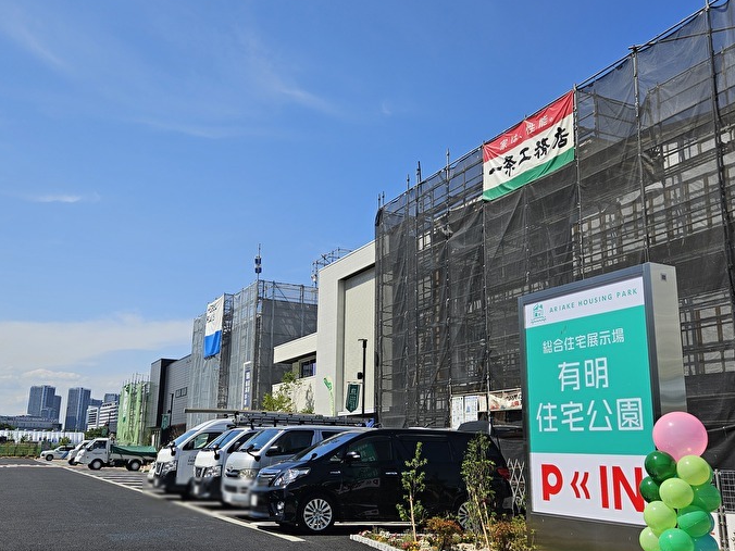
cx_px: 331
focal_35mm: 34
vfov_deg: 41.8
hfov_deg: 53.9
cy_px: 291
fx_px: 722
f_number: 1.8
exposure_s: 1/3042
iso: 25
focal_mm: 5.4
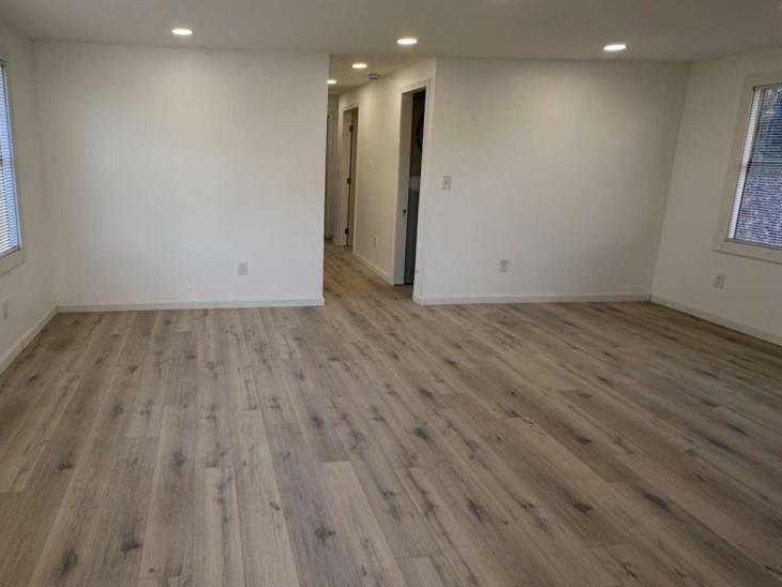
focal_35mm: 23
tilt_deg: -12.7
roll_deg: -0.5
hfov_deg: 71.8
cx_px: 265
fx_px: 520
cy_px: 260
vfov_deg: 58.8
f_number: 2.2
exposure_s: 1/120
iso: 50
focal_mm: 2.22
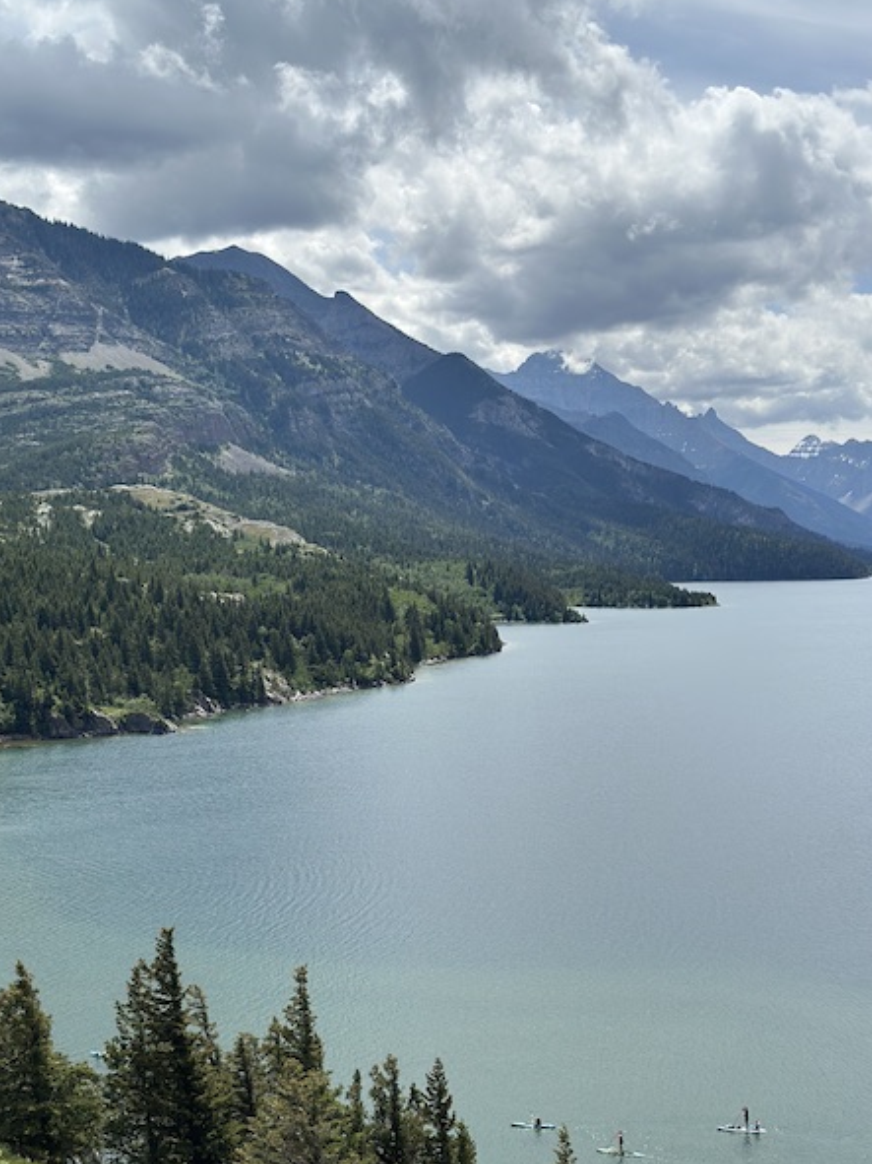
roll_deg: +1.2
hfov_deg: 28.0
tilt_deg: +0.3
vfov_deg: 36.8
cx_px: 402
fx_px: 1747
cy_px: 581
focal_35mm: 52
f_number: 1.78
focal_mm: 6.86
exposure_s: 1/8197
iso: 80
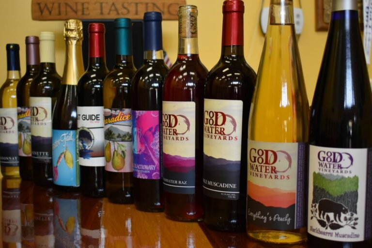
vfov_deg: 28.9
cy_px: 124
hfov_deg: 42.3
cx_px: 186
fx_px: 480
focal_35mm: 46
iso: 1000
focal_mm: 31
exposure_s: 1/125
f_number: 4.2
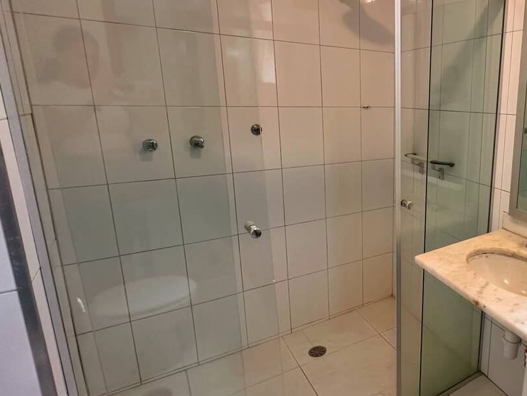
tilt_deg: -13.2
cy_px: 186
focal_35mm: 25
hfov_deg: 63.8
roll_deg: -1.5
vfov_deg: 54.9
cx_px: 416
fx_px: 381
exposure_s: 1/60
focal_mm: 2.22
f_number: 2.2
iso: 200
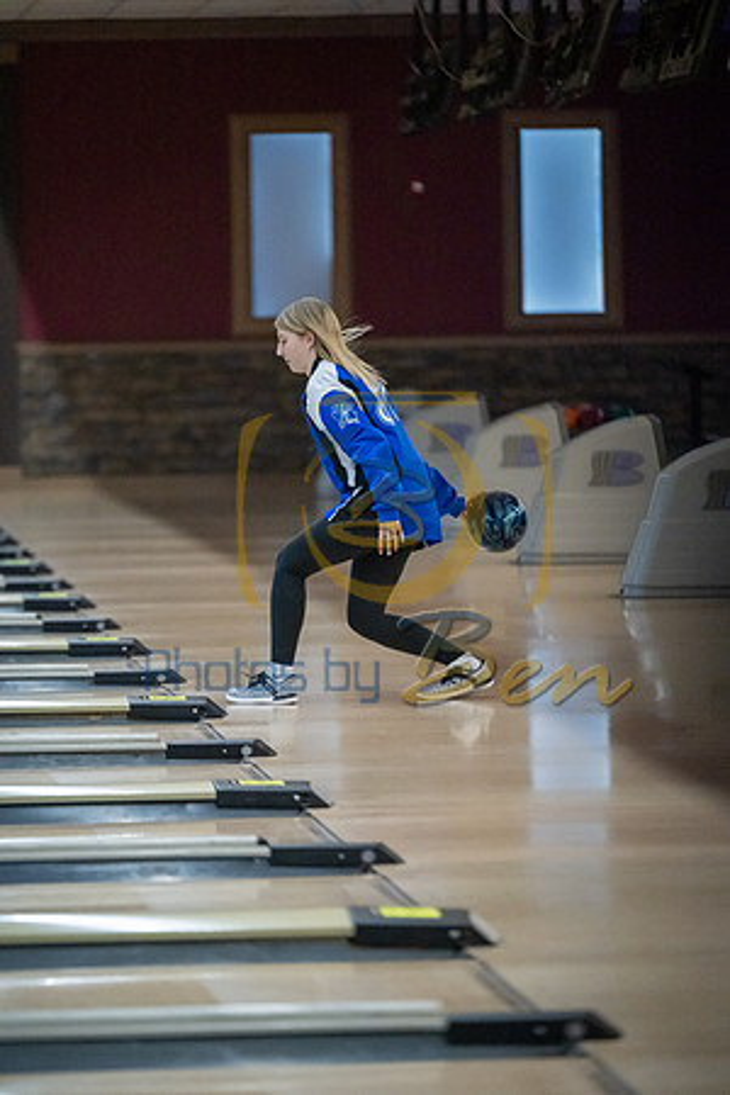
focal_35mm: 180
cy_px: 548
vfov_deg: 11.4
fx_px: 5475
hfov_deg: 7.6
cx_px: 365
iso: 4000
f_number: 2.8
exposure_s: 1/1000
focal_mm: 180
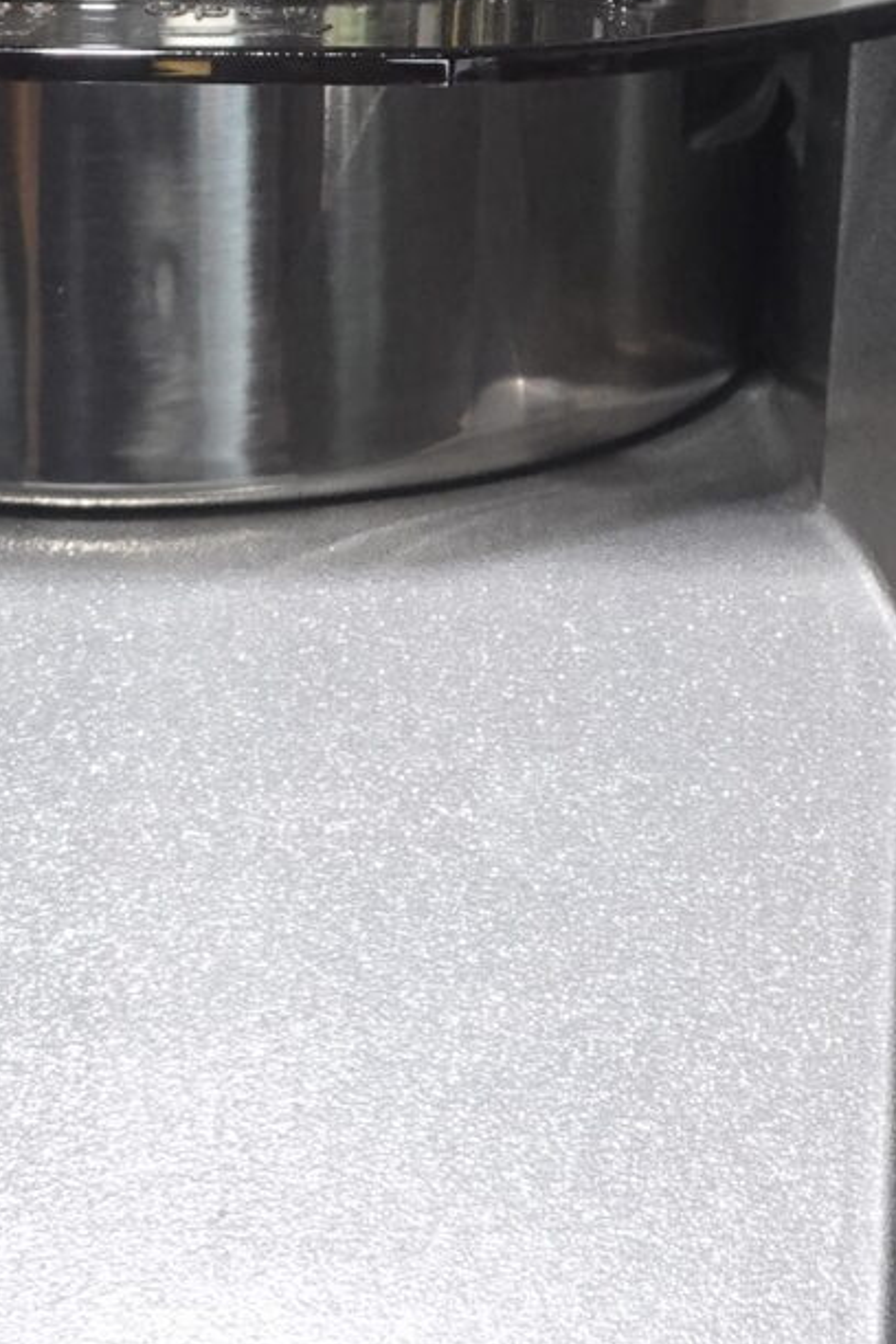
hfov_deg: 9.9
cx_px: 65
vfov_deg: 14.8
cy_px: 299
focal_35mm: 138
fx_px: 5152
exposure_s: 1/40
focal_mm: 12.25
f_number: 3.5
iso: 500
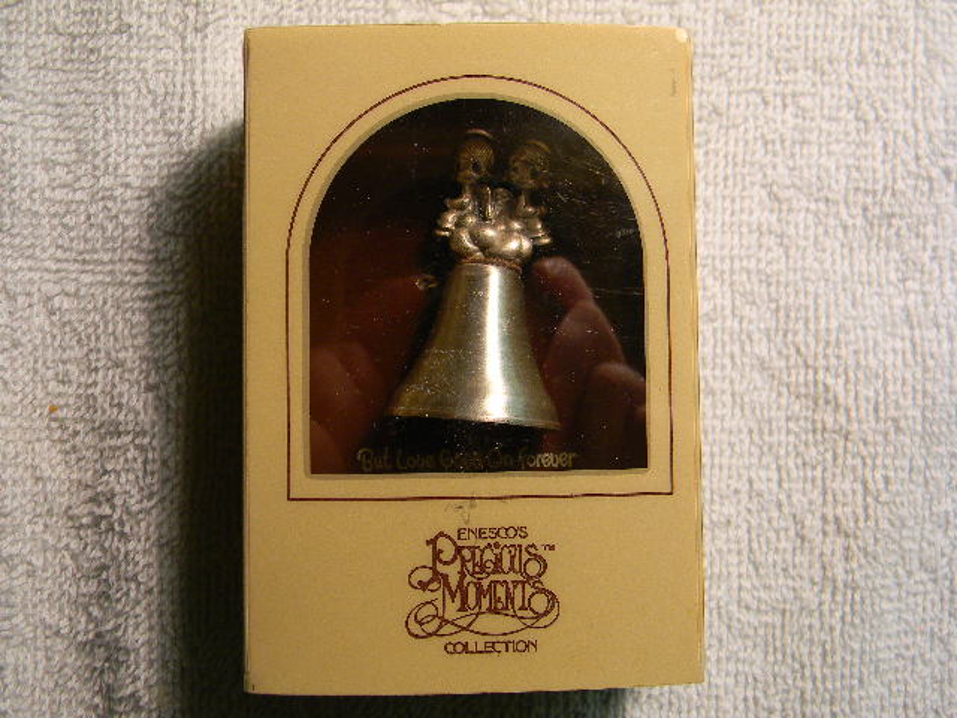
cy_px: 359
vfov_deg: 39.7
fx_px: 995
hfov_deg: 51.4
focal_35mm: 36
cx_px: 478
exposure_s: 1/30
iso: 116
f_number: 3.7
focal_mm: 6.4
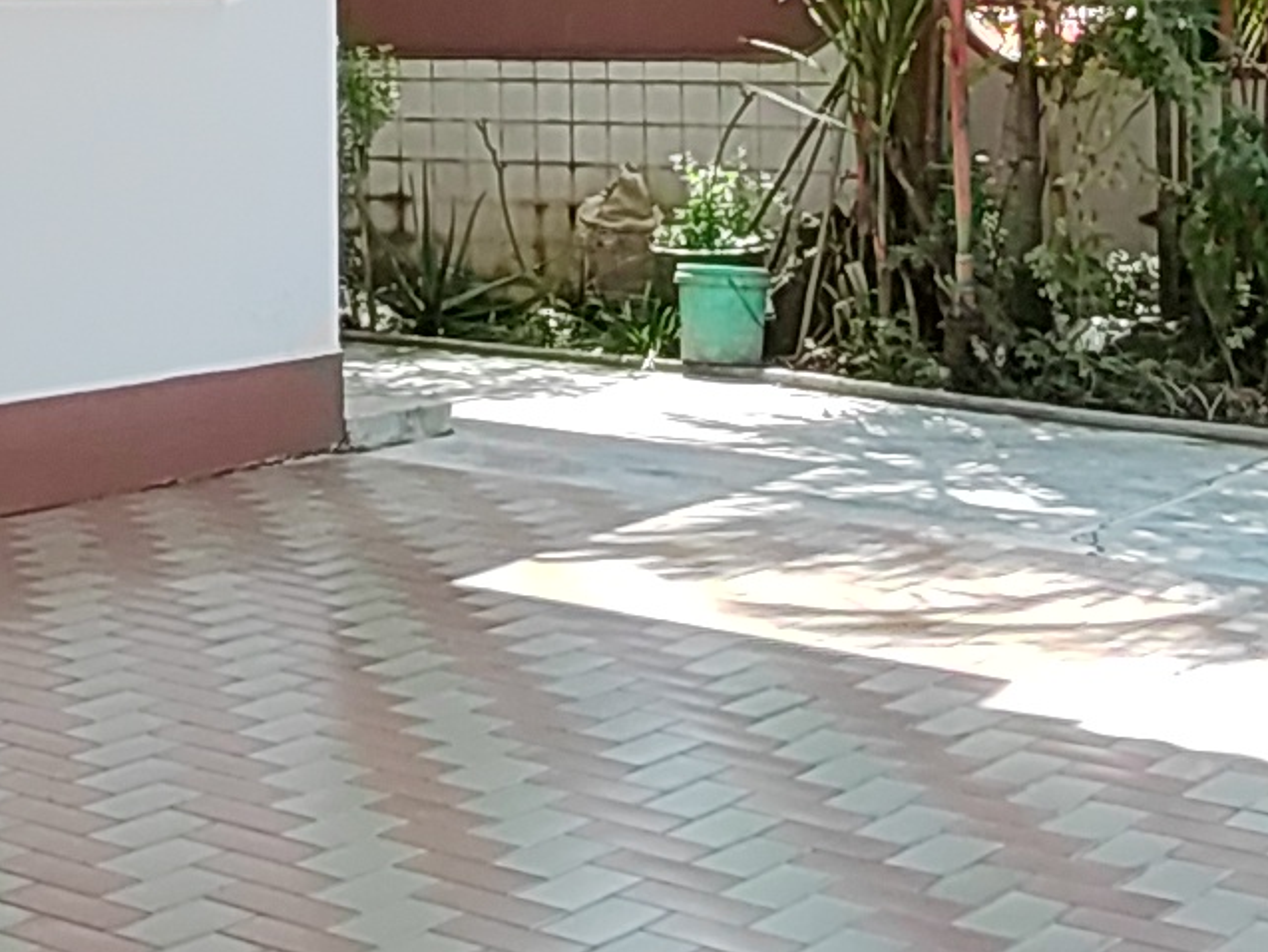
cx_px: 94
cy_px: -98
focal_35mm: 82
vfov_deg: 17.4
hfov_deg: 23.1
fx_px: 3004
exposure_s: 1/449
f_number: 2.2
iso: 100
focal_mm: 1.68
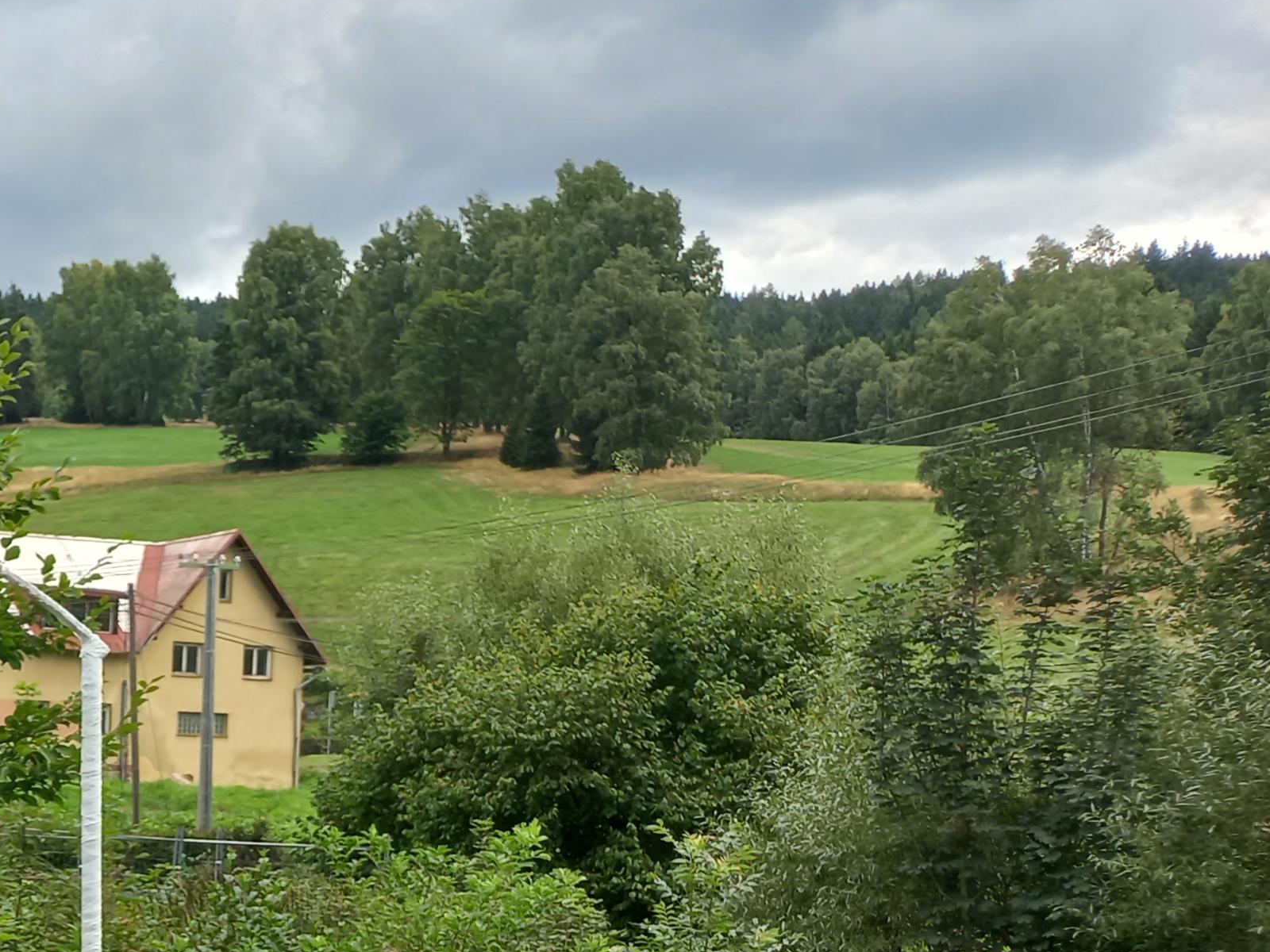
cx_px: -330
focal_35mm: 64
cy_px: 993
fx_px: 2348
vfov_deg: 21.9
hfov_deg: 26.3
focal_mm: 4.6
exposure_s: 1/190
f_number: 1.8
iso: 25
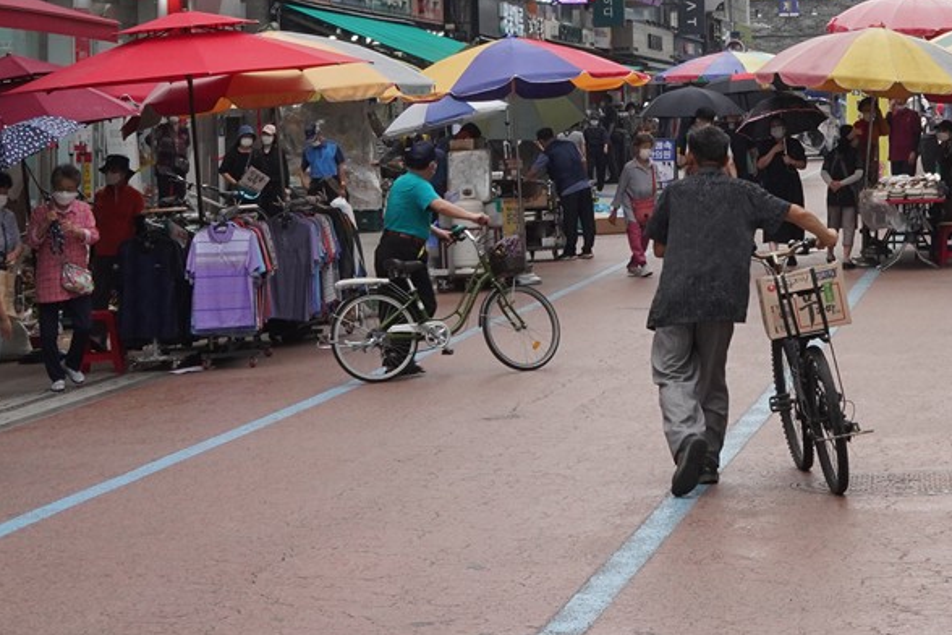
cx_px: 840
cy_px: -133
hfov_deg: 17.0
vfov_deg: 11.3
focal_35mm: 119
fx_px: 3147
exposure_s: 1/100
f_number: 16
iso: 800
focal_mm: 35
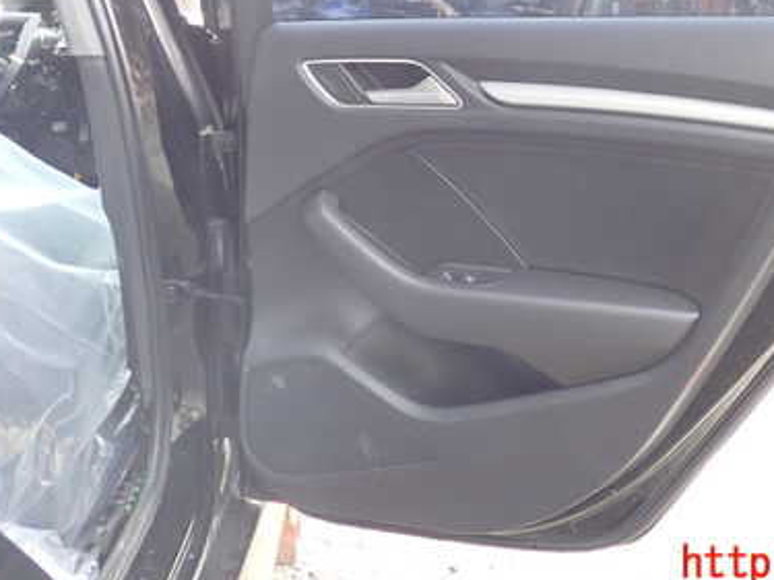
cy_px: 126
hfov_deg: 39.1
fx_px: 1073
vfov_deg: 29.6
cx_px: 528
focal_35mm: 48
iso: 200
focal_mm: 5.4
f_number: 2.3
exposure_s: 1/40
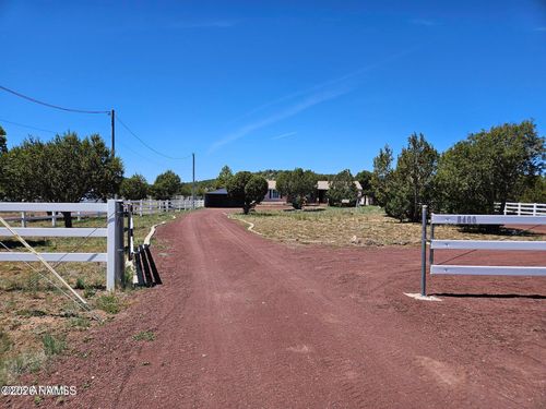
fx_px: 363
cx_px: 273
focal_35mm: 23
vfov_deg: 58.9
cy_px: 204
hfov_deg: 73.9
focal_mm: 5.4
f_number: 1.8
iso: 25
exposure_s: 1/2128
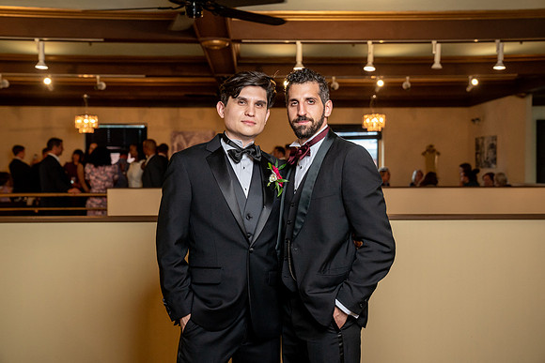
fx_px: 769
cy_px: 182
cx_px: 270
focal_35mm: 51
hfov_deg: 39.0
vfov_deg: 26.6
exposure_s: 1/200
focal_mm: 50
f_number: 4
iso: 2000
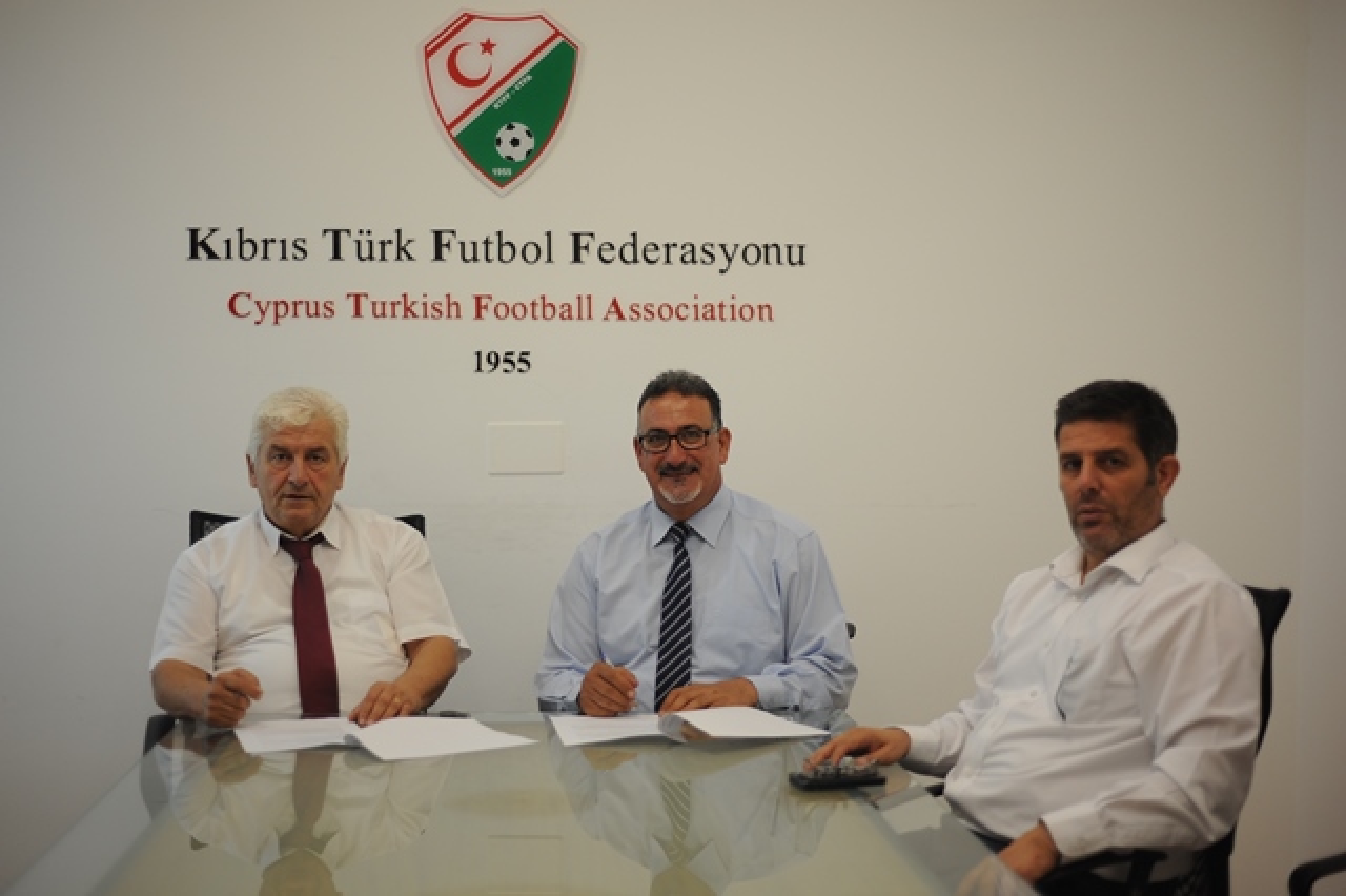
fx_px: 1868
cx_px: 673
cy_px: 448
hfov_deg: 39.6
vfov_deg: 27.0
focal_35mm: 50
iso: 500
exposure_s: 1/400
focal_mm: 50
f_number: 1.8
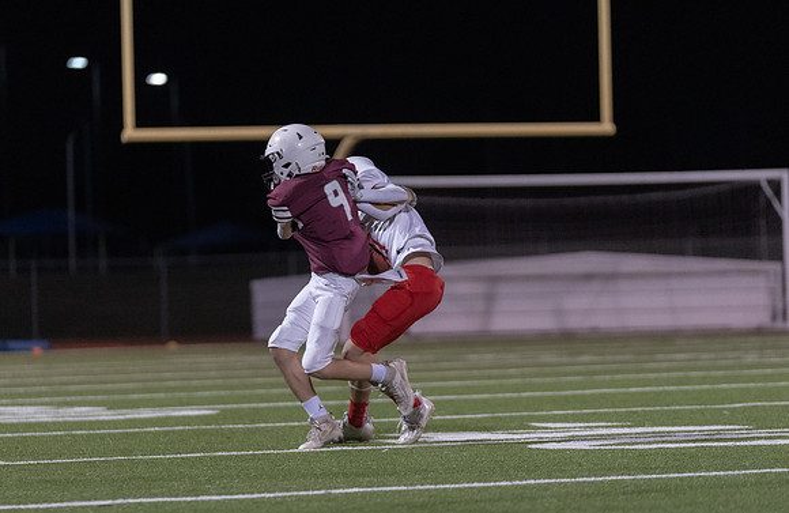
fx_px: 5125
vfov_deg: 5.7
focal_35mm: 236
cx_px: 355
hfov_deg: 8.8
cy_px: 262
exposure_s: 1/1000
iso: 5000
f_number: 2.8
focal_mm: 167
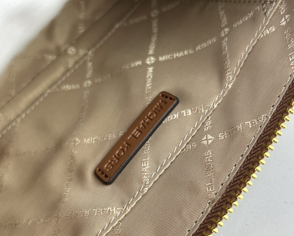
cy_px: 136
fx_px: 357
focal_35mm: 41
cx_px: 143
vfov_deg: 36.4
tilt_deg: -54.4
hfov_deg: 44.8
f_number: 1.5
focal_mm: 5.7
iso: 50
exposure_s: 1/100
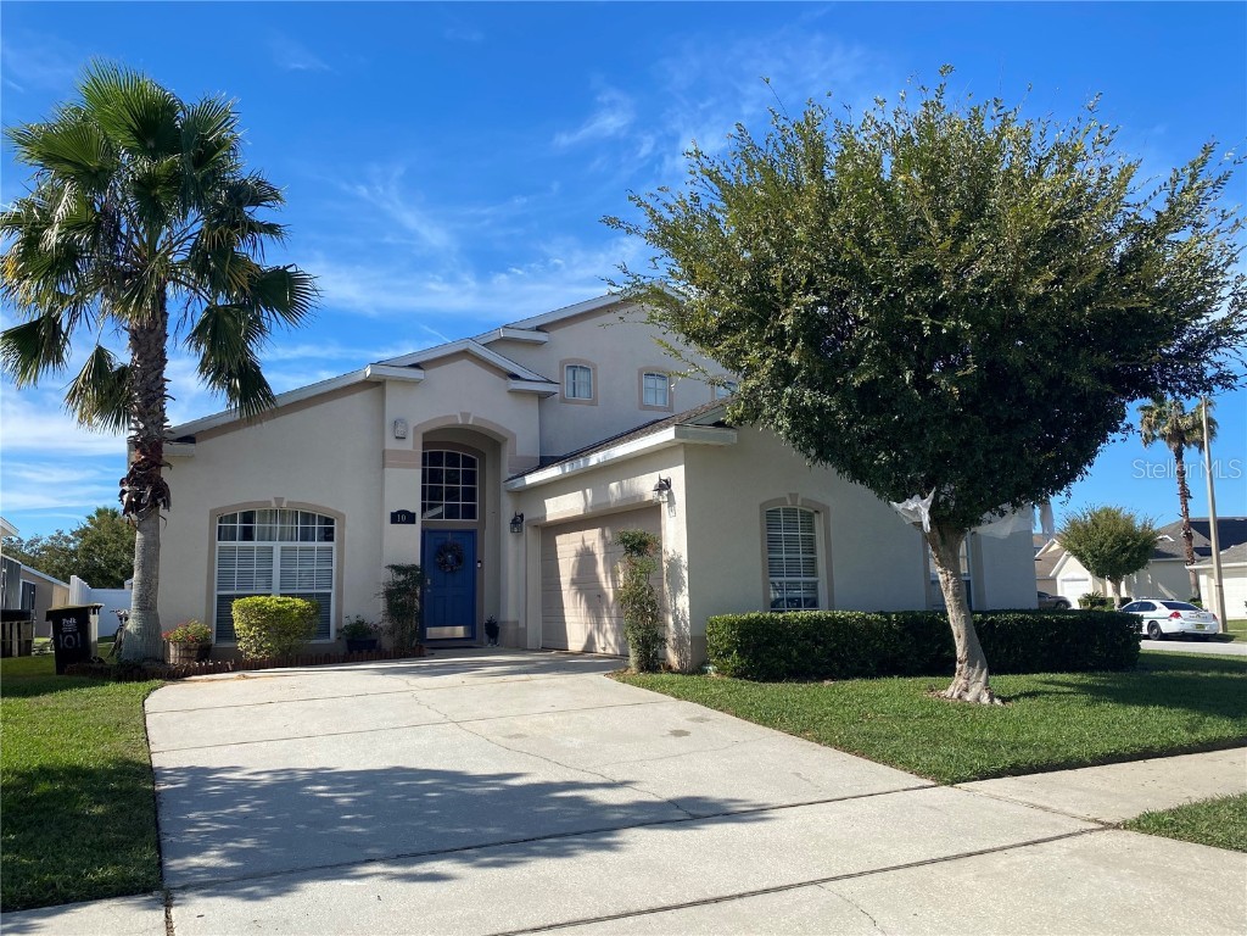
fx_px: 937
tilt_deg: +8.3
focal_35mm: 26
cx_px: 624
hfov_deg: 67.3
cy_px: 468
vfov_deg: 53.1
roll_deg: +0.2
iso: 32
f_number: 1.8
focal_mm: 4.25
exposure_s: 1/2410
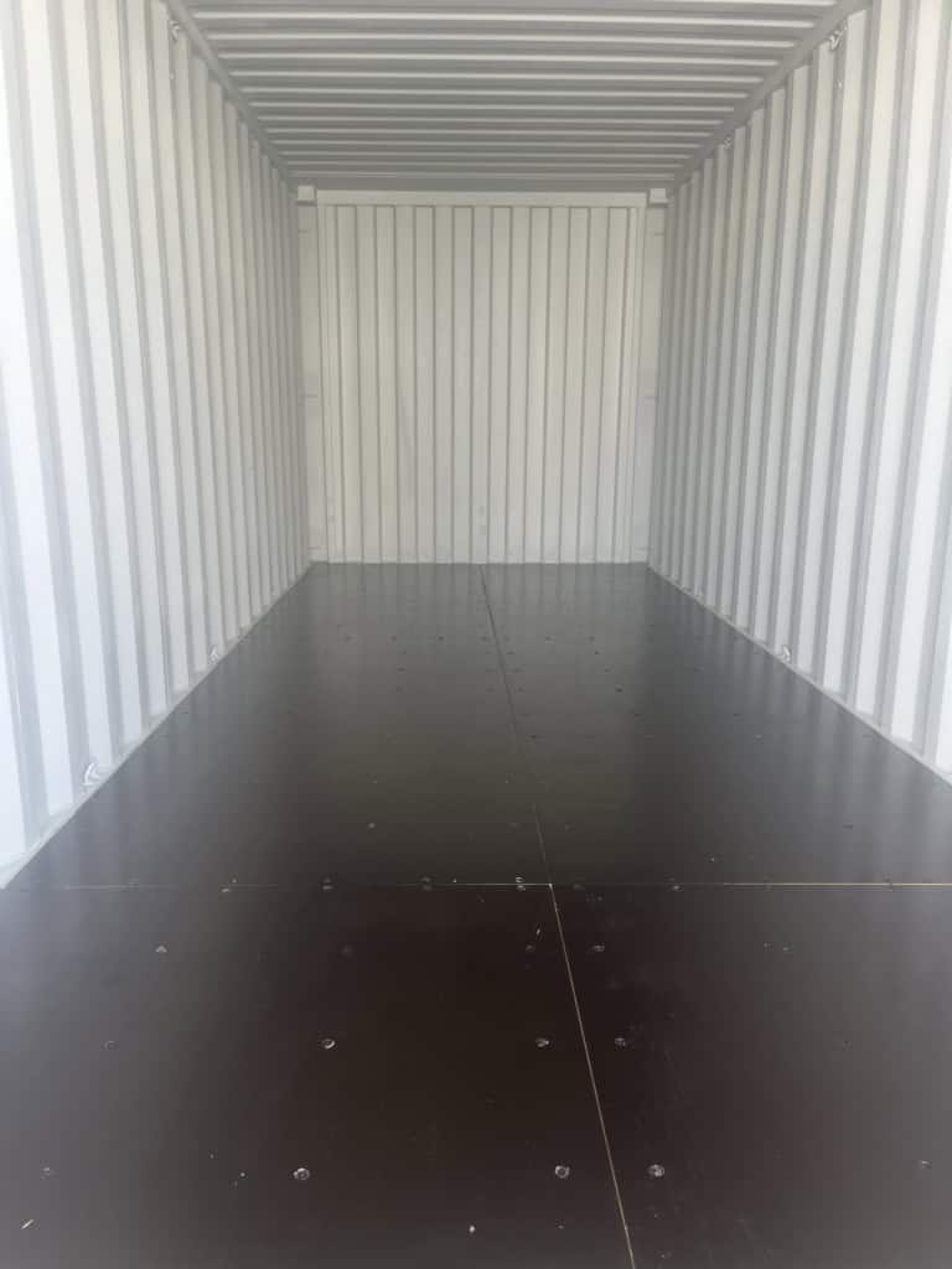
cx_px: 476
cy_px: 634
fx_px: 953
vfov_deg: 67.3
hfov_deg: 53.1
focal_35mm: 26
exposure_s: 1/122
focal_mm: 5.1
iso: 50
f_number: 1.6
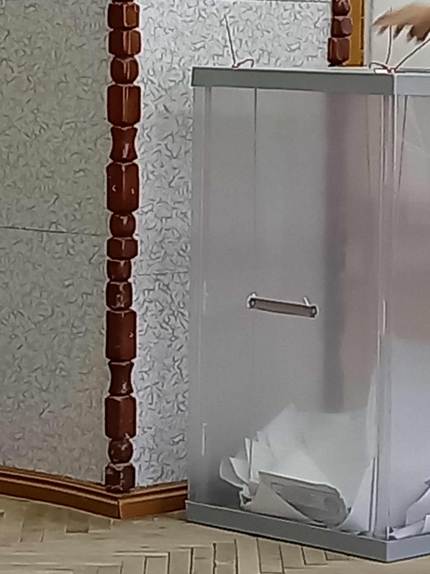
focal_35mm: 159
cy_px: 250
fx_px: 2633
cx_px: 368
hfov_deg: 9.3
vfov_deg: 12.4
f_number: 1.8
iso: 333
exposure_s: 1/33.3
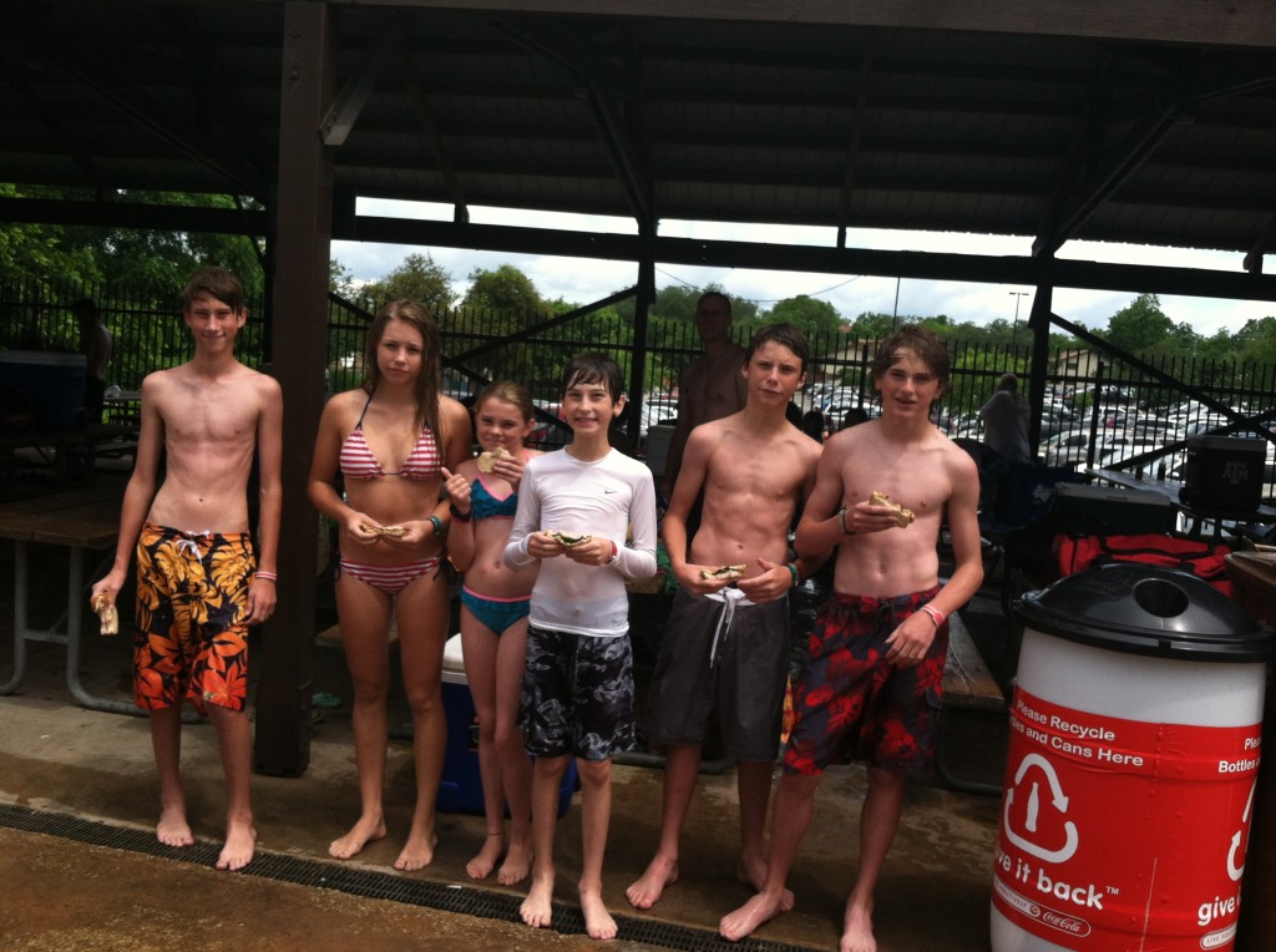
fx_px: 1288
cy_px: 476
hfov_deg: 52.7
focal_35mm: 35
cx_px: 638
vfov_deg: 40.6
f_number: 2.8
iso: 80
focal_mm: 3.85
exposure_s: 1/619
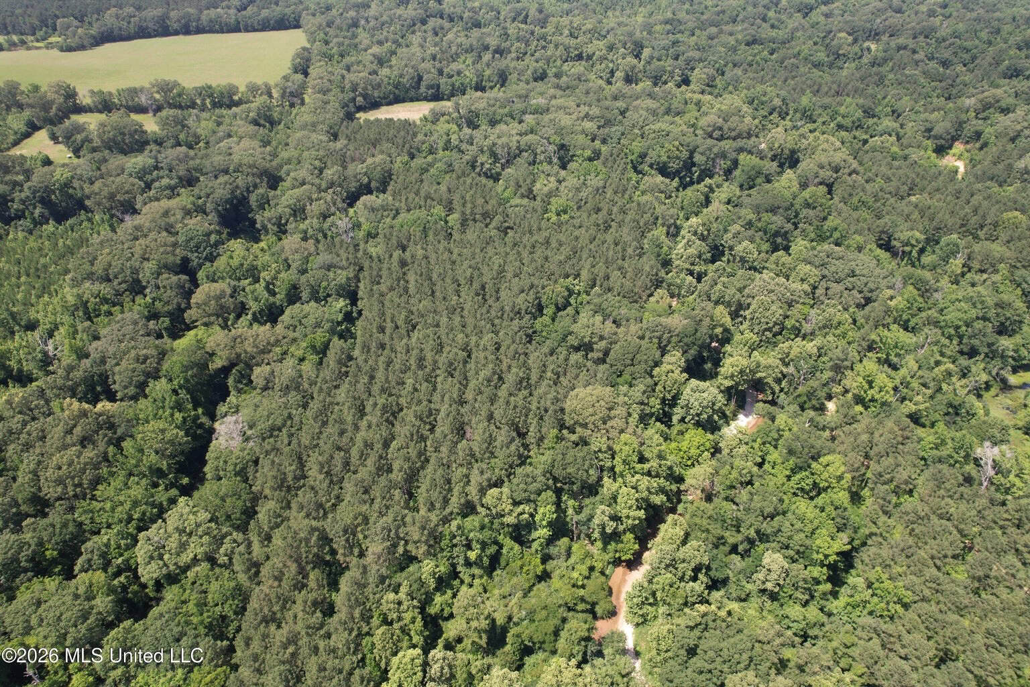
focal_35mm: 22
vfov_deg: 57.2
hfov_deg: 78.6
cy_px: 344
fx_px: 629
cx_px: 515
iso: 110
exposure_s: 1/725
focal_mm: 8.4
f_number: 2.8
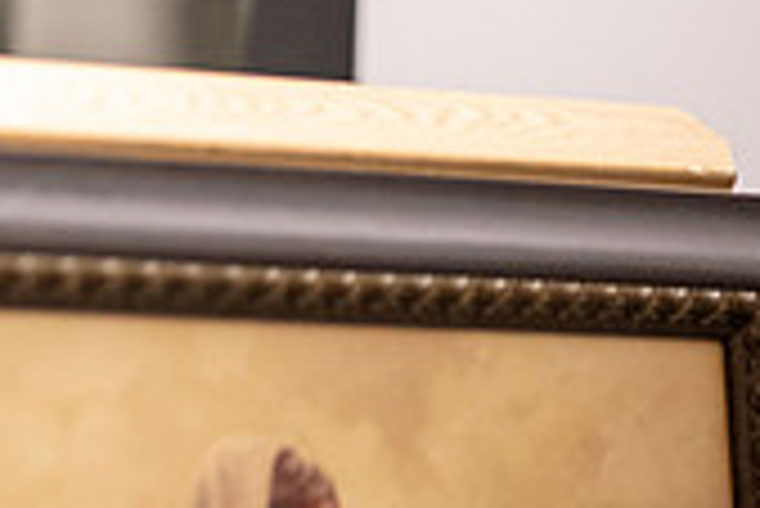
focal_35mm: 361
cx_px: -463
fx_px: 7627
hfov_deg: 5.6
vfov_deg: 3.8
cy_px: -61
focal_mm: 105
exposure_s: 1/250
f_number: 1.4
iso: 3200
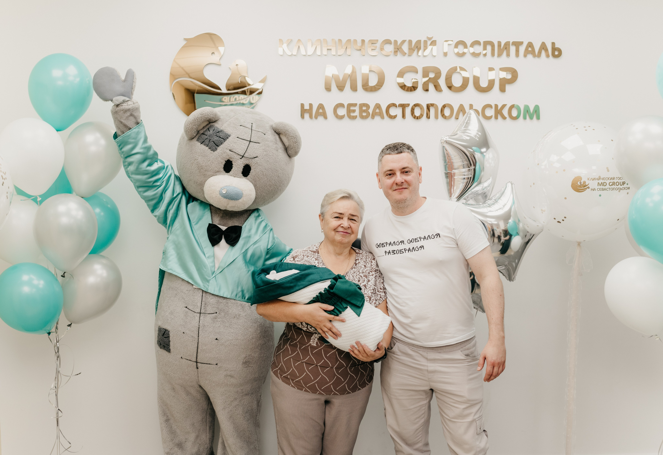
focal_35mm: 37
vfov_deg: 36.8
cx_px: 316
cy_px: 231
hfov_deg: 51.7
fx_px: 684
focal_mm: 35
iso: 400
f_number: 4
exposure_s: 1/160
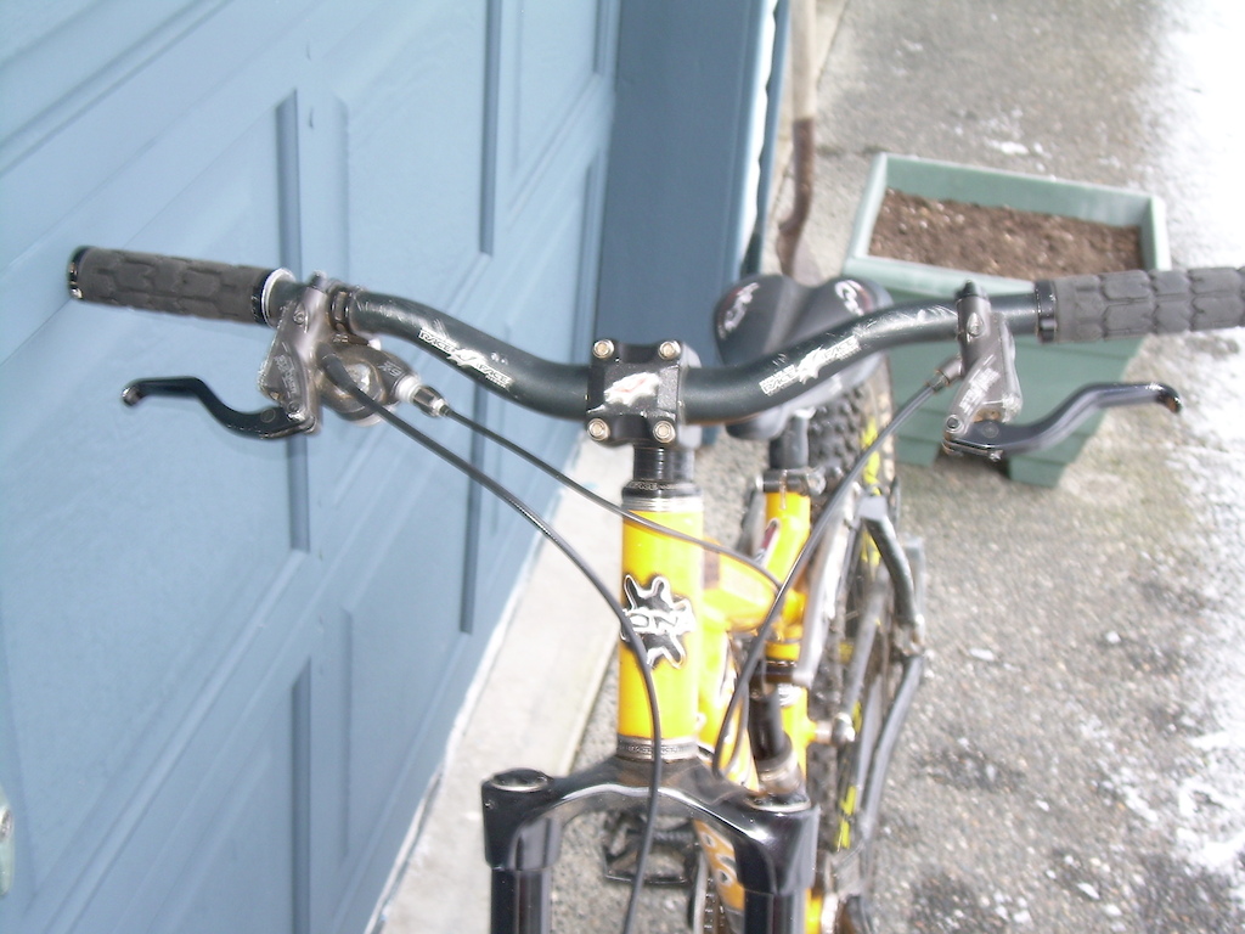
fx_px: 2050
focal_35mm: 57
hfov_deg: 33.8
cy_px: 467
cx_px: 622
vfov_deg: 25.7
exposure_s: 1/2.8
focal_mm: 9.6
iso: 55
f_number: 3.3
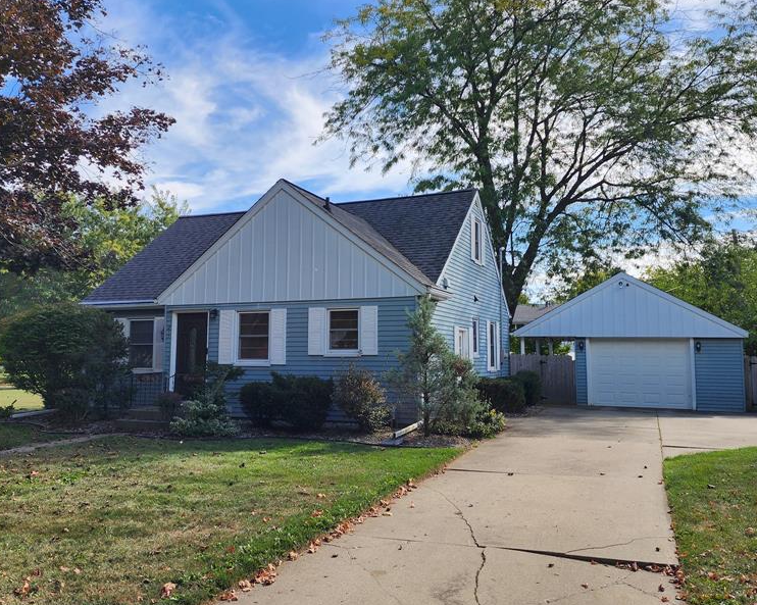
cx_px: 365
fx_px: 694
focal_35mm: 31
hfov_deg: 57.2
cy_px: 289
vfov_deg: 47.1
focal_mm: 6.4
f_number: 1.8
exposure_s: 1/645
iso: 12
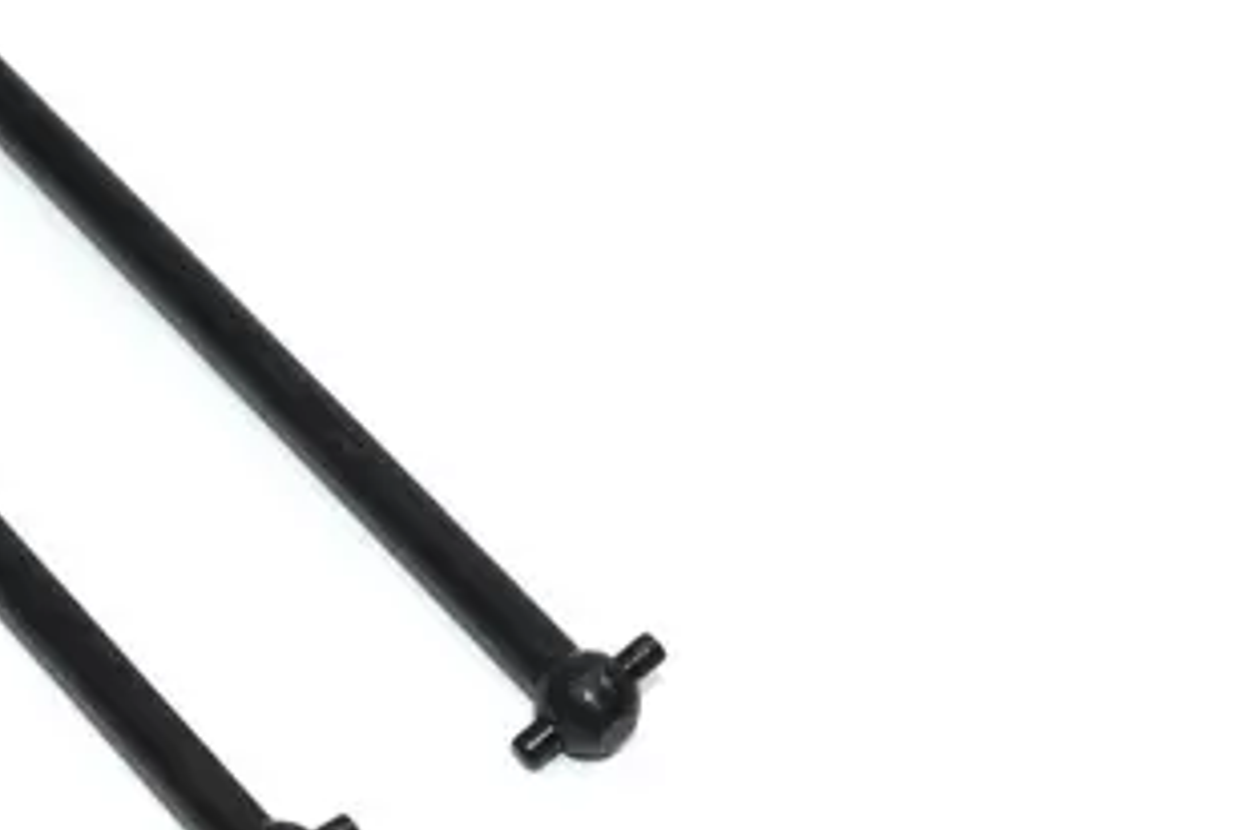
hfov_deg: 14.8
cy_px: 443
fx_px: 4707
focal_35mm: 136
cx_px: -28
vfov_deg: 10.1
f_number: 11
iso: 100
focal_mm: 35
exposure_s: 1/40
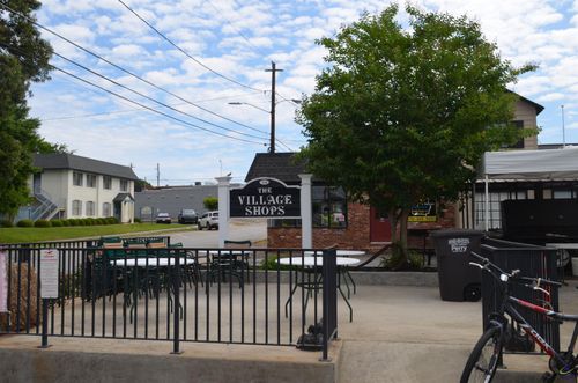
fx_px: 529
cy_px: 192
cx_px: 289
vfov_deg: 39.8
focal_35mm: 33
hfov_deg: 57.3
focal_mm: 22
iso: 100
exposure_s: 1/200
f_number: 10
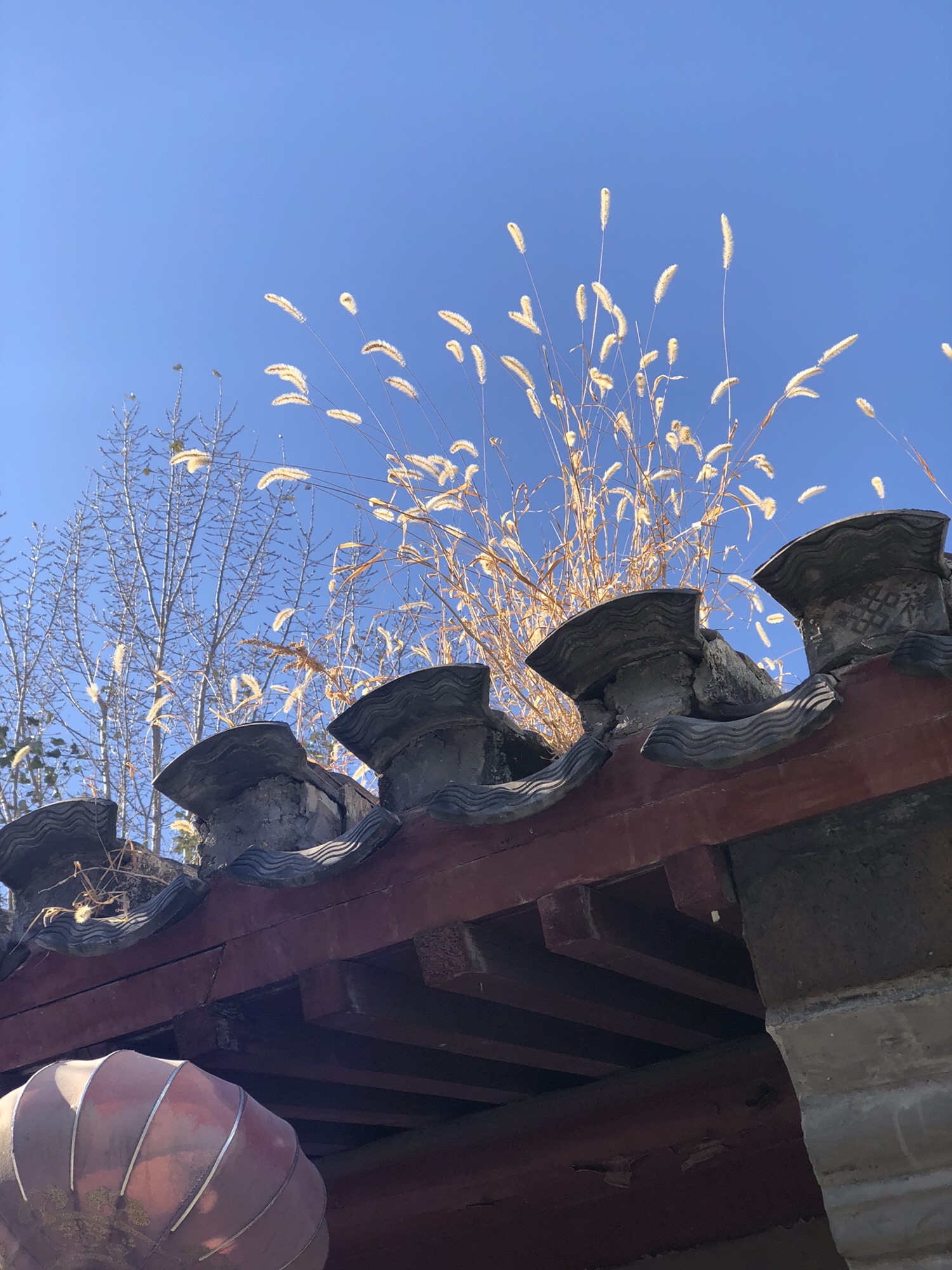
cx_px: 476
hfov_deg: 28.0
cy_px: 635
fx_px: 1907
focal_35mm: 52
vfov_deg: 36.8
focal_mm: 6
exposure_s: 1/585
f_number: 2.4
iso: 16
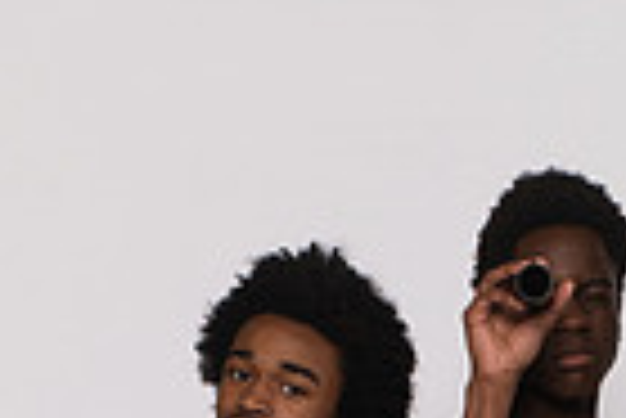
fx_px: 2141
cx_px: 518
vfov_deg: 9.9
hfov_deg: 16.5
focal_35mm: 123
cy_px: 966
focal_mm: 38
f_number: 8
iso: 640
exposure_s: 1/320
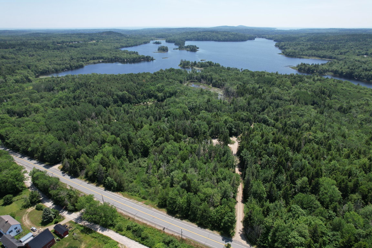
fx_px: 227
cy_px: 124
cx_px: 186
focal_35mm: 22
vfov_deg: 57.2
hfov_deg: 78.6
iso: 100
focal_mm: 8.38
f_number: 2.8
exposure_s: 1/1500
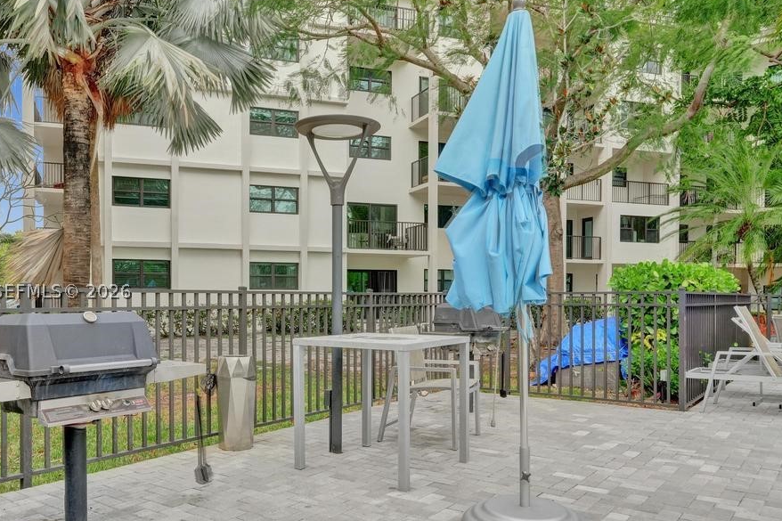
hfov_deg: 65.1
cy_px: 291
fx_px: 608
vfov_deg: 46.3
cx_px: 329
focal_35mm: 28
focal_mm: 24
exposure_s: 1/500
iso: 1600
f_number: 13
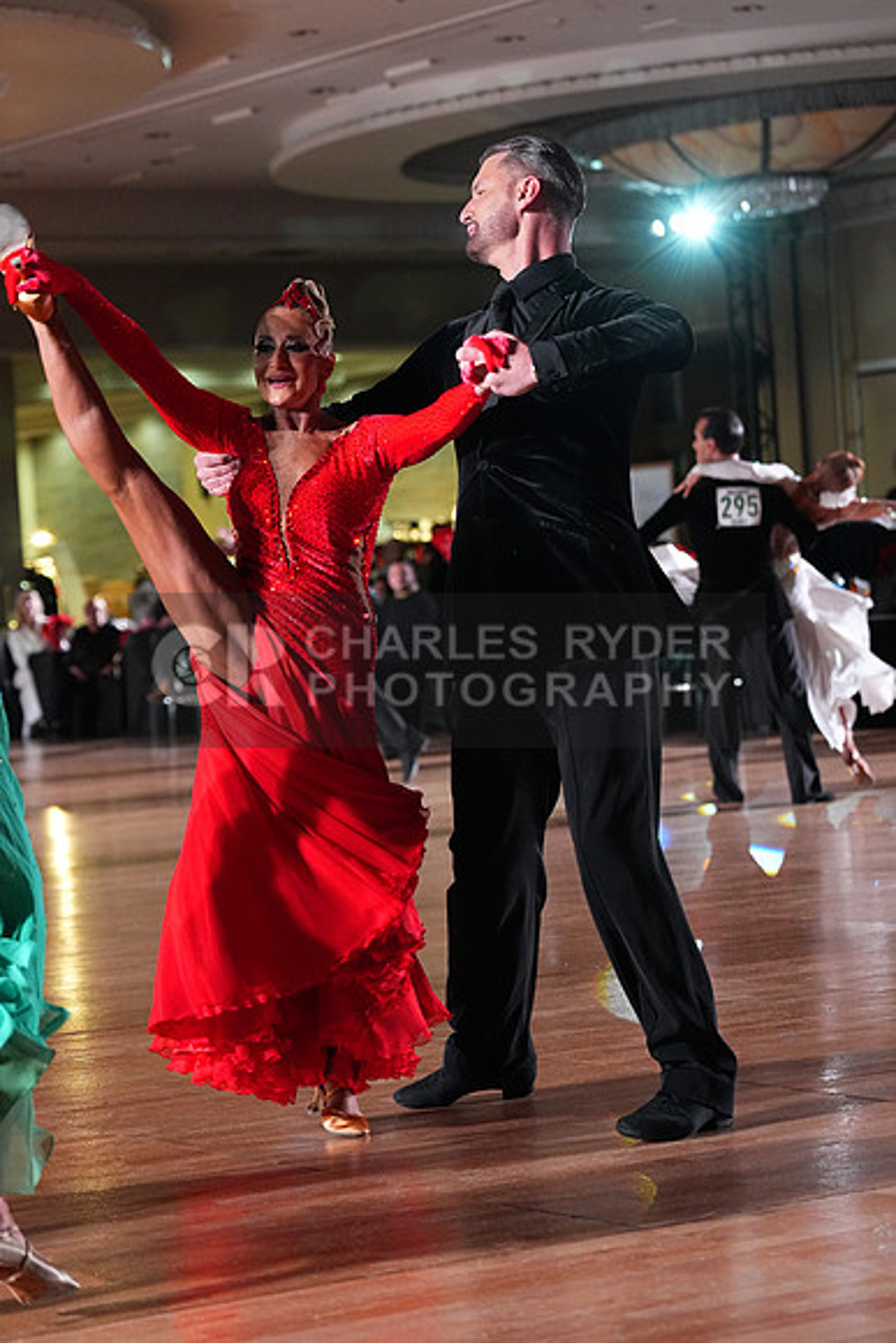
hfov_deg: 14.1
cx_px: 448
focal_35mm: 97
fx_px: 3619
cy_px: 672
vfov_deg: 21.0
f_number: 4.5
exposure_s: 1/400
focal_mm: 97
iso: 6400
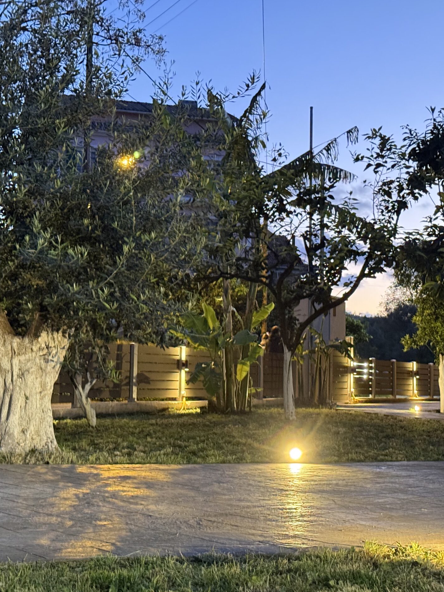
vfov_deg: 29.8
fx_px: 1111
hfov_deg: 22.6
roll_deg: -1.0
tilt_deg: +4.6
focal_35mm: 65
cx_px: 214
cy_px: 297
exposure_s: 1/33
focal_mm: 6.76
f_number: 1.78
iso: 500
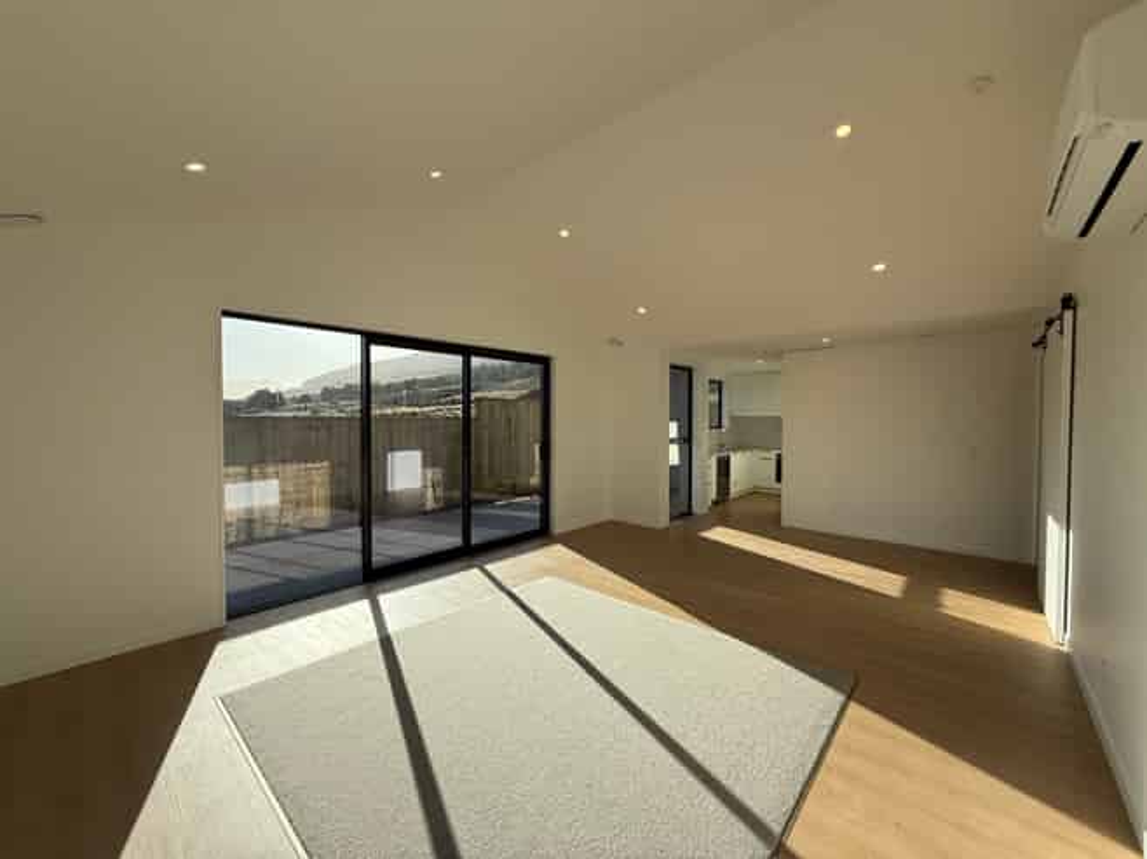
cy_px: 430
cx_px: 574
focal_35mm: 14
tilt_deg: -2.0
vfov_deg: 85.6
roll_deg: -0.2
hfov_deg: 102.1
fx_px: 464
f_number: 2.2
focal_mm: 2.22
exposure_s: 1/1368
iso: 64
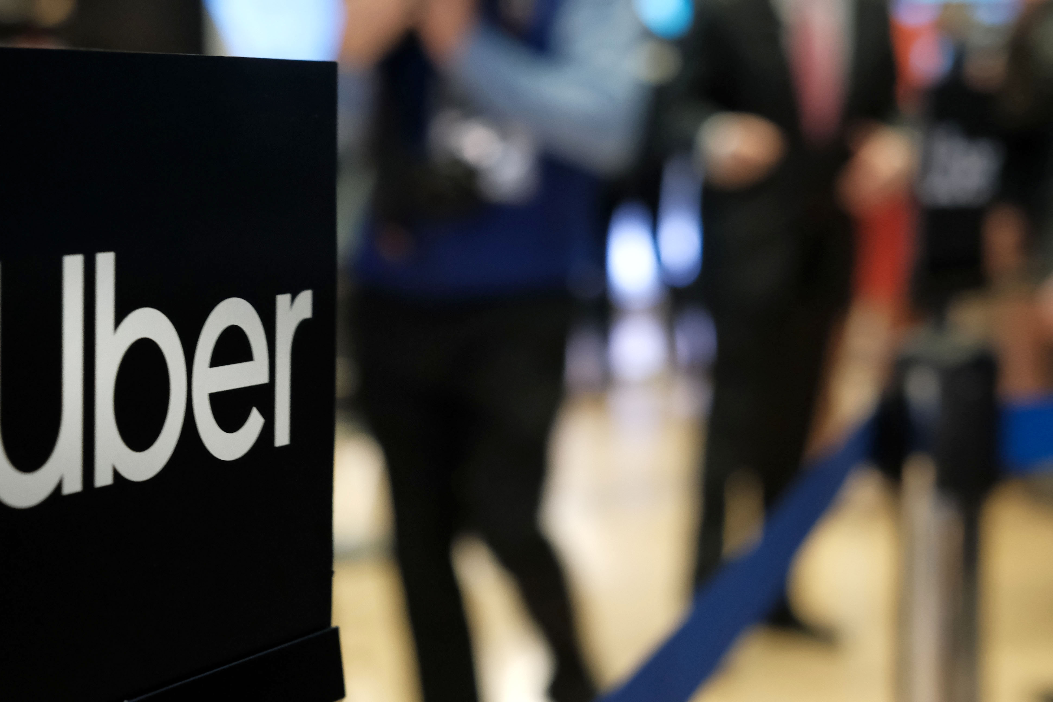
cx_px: 306
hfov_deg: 23.7
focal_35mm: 85
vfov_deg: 16.1
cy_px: 303
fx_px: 2486
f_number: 4.5
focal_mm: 35
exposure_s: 1/42
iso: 3200
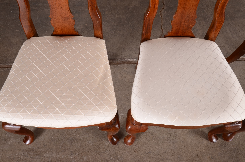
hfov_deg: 57.3
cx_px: 122
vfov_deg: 39.8
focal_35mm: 33
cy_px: 81
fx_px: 224
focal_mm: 22
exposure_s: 1/80
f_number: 11
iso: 160
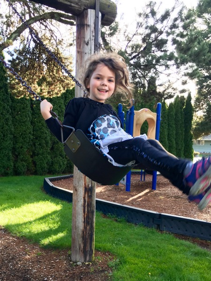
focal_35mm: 29
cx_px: 106
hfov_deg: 48.2
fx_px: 236
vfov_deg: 61.7
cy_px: 140
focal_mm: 4.15
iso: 32
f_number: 2.2
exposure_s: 1/120
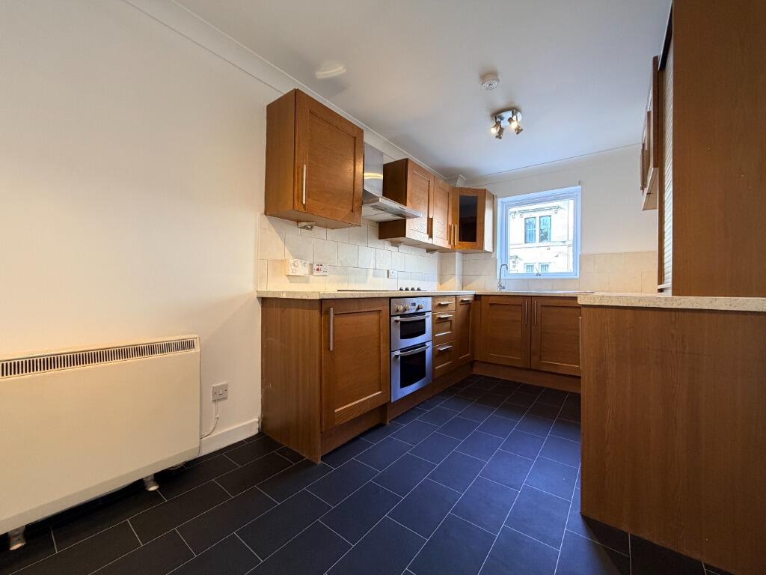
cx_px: 383
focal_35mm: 14
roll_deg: -0.3
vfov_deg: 85.7
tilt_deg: +0.3
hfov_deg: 102.1
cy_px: 288
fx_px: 310
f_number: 2.2
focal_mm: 2.22
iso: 320
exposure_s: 1/100
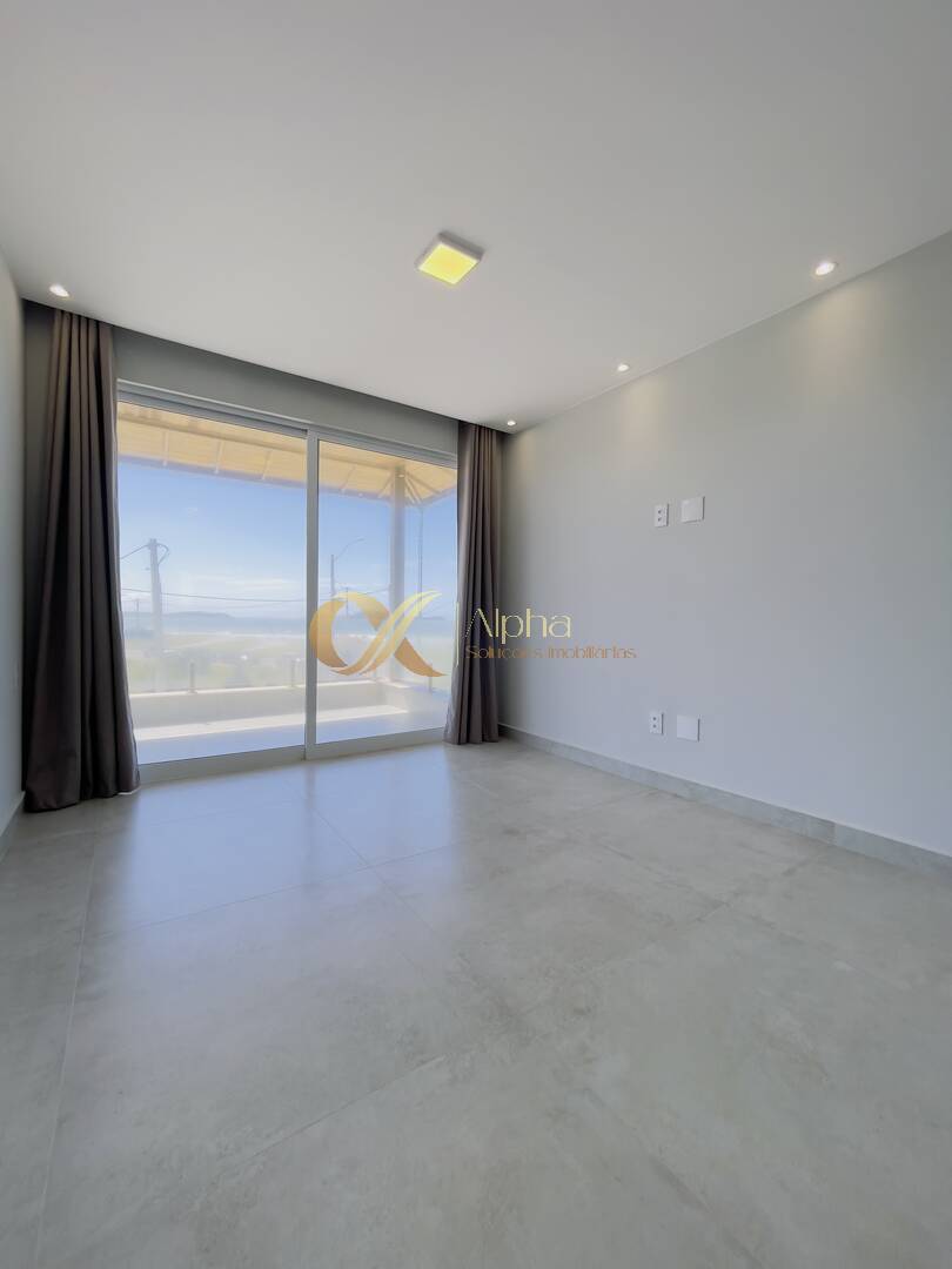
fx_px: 477
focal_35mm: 13
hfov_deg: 89.9
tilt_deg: -0.8
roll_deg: -0.8
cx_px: 476
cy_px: 634
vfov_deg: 106.2
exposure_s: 1/163
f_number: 2.4
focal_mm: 1.54
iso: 25
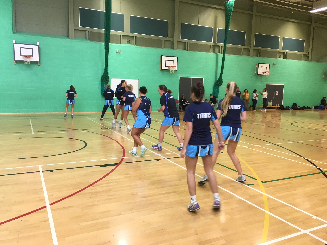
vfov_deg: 48.2
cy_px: 122
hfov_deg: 61.7
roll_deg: -1.6
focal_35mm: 29
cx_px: 164
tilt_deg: -6.5
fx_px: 274
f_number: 2.2
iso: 50
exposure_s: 1/33
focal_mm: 4.15
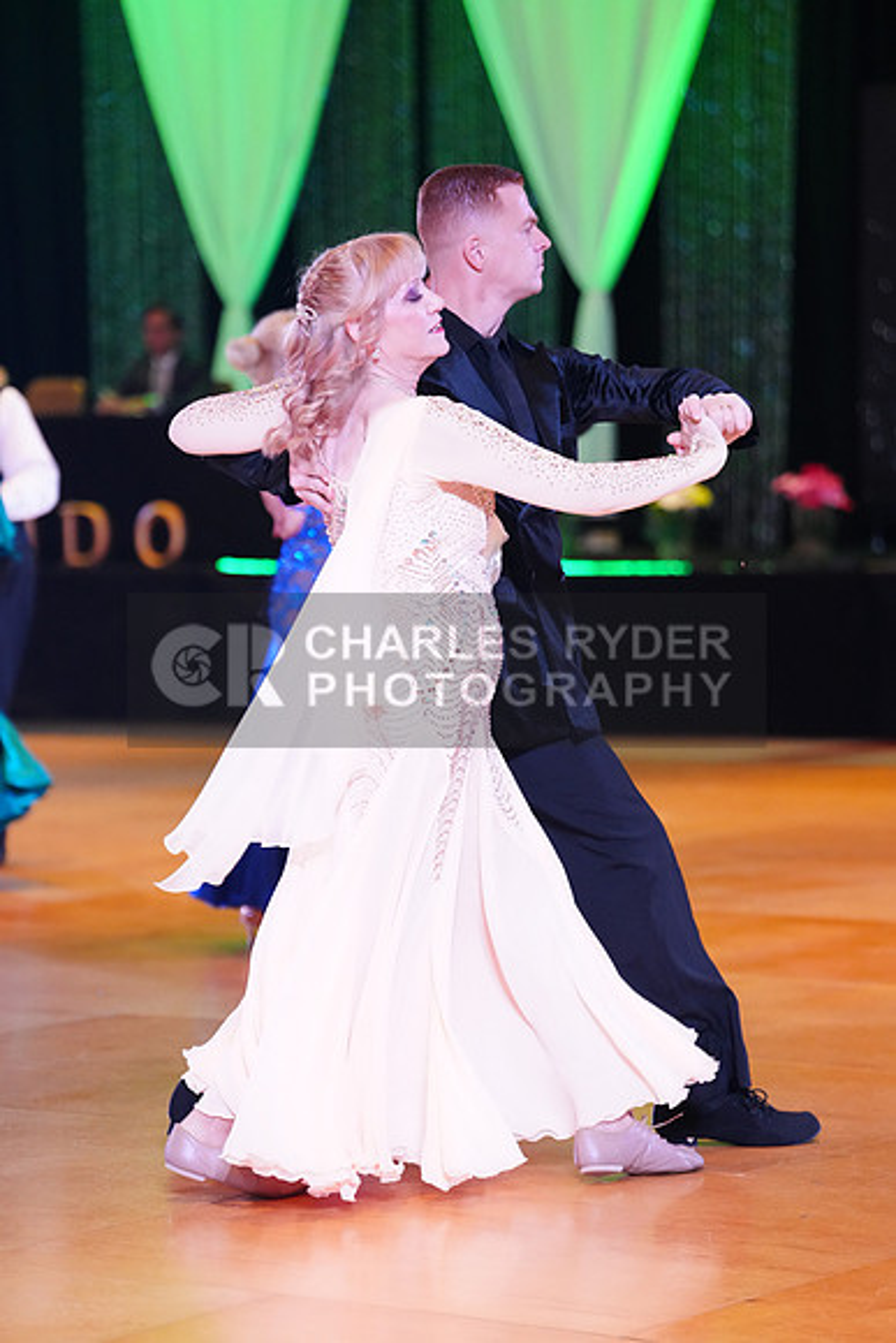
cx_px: 448
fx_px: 4440
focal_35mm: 119
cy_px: 672
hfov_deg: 11.5
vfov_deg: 17.2
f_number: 2.8
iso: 5000
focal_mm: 119
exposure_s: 1/400
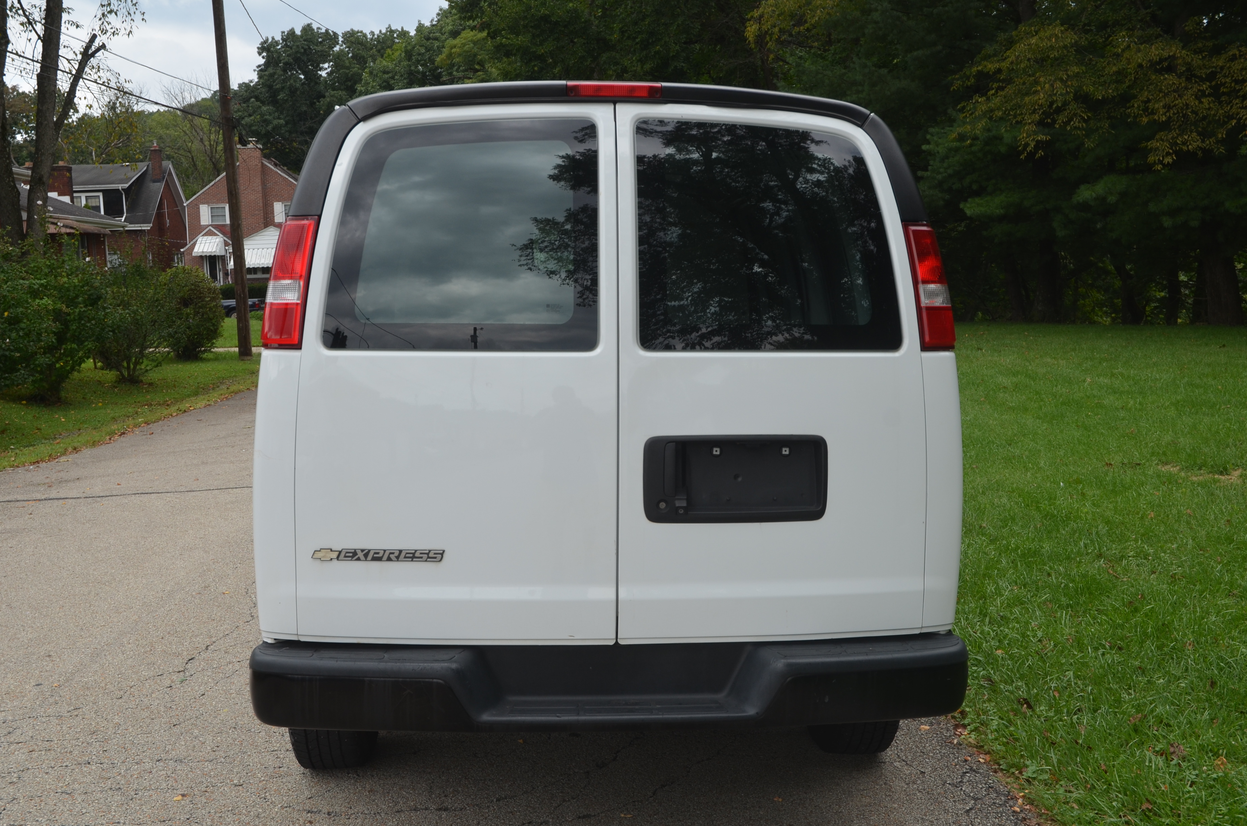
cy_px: 413
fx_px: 1400
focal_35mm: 40
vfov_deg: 32.9
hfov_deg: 48.0
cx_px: 624
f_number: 7.1
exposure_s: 1/200
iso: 200
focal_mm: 27
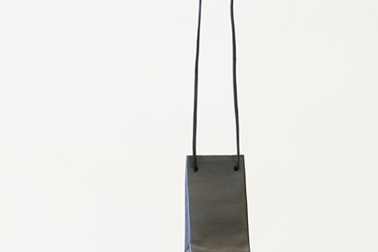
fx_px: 1144
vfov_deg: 12.6
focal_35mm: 109
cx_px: 64
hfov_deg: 18.5
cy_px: 108
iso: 1000
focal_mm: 55
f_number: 4
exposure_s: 1/60
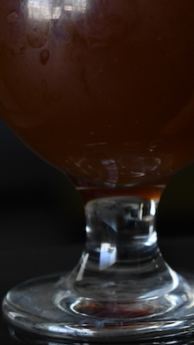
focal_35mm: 157
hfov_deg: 7.6
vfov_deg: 13.4
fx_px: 1435
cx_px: 264
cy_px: -44
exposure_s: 1/80
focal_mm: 40
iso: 1600
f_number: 5.6
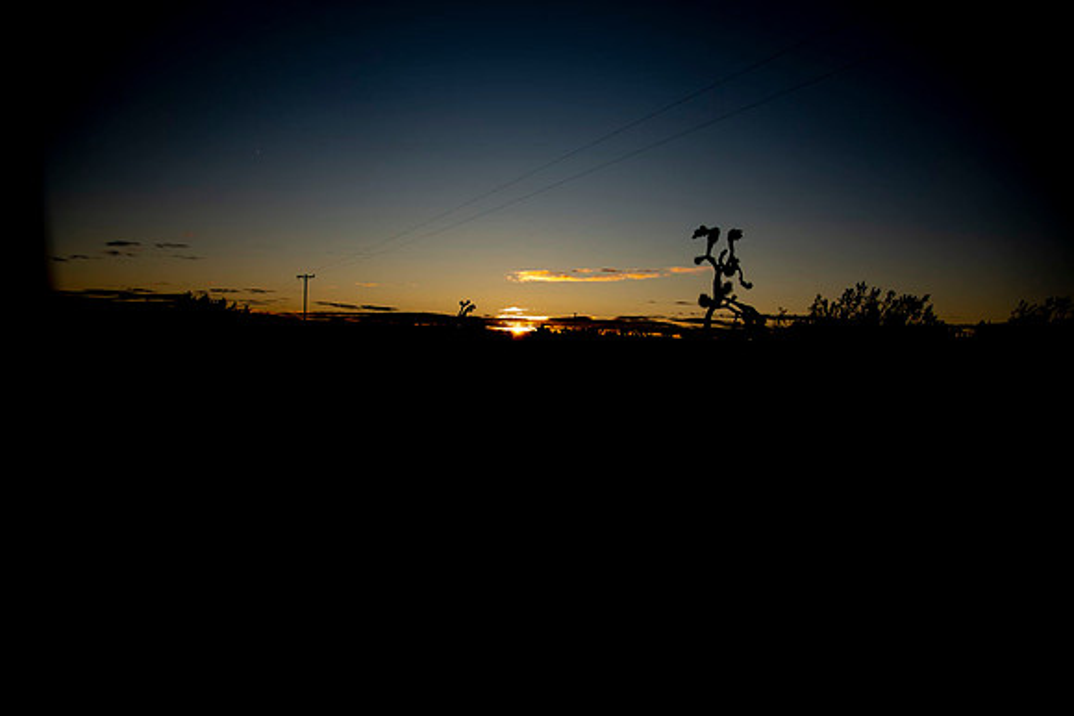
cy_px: 358
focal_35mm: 24
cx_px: 537
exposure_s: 1/500
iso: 100
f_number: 4
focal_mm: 24
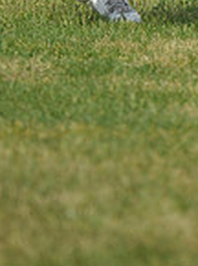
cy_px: -178
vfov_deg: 1.5
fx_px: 10035
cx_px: 103
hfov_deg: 1.1
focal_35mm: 1310
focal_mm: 340
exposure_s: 1/5000
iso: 640
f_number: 4
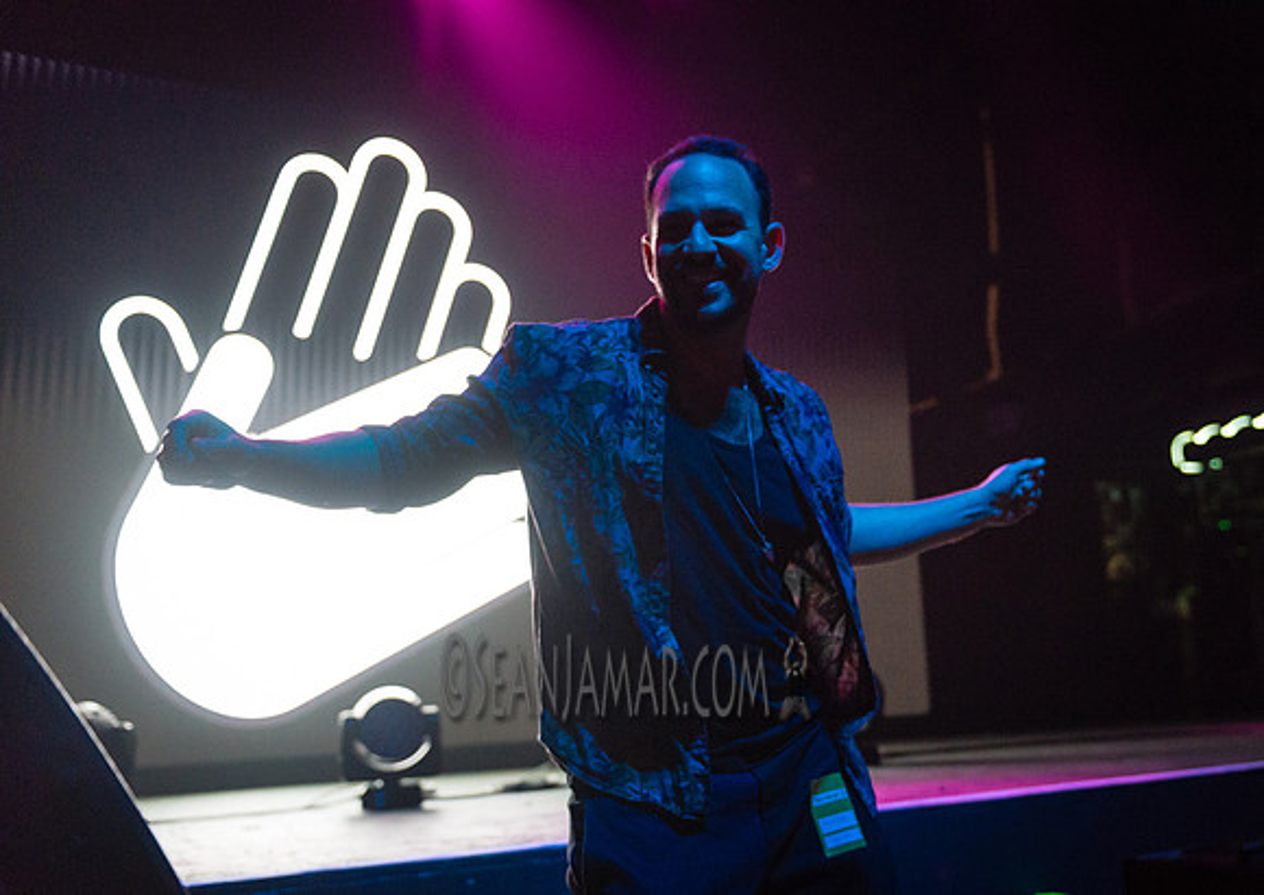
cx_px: 752
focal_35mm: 37
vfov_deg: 37.0
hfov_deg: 50.3
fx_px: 1338
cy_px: 502
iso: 4000
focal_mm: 32
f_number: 2.8
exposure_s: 1/320
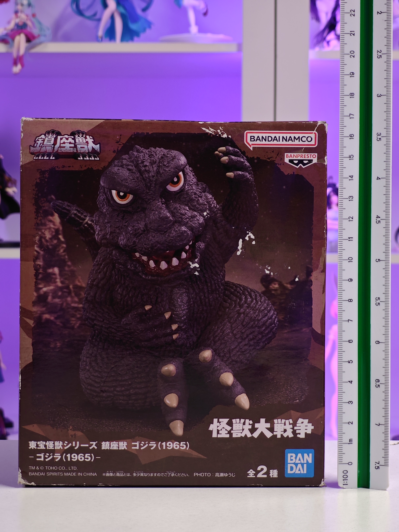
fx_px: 1229
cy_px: 266
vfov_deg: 24.4
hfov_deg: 18.4
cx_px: 200
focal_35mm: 80
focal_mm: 7.48
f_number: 2.4
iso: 400
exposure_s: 1/14.5
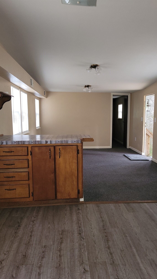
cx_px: 90
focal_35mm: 29
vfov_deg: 66.1
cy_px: 142
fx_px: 215
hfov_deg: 40.1
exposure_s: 1/13
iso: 125
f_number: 1.8
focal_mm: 5.4
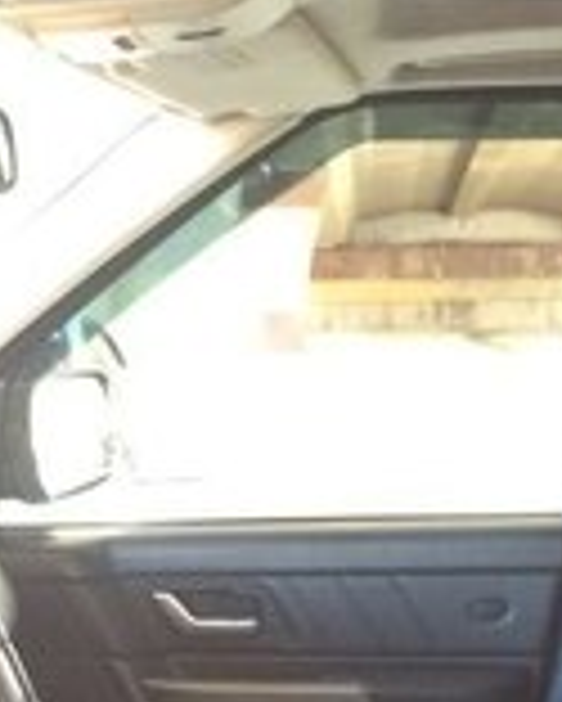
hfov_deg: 16.9
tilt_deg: -16.3
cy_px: 891
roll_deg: +0.7
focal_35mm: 90
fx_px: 1869
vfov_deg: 19.7
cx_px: 463
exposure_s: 1/33
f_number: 2.2
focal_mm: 4.15
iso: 160
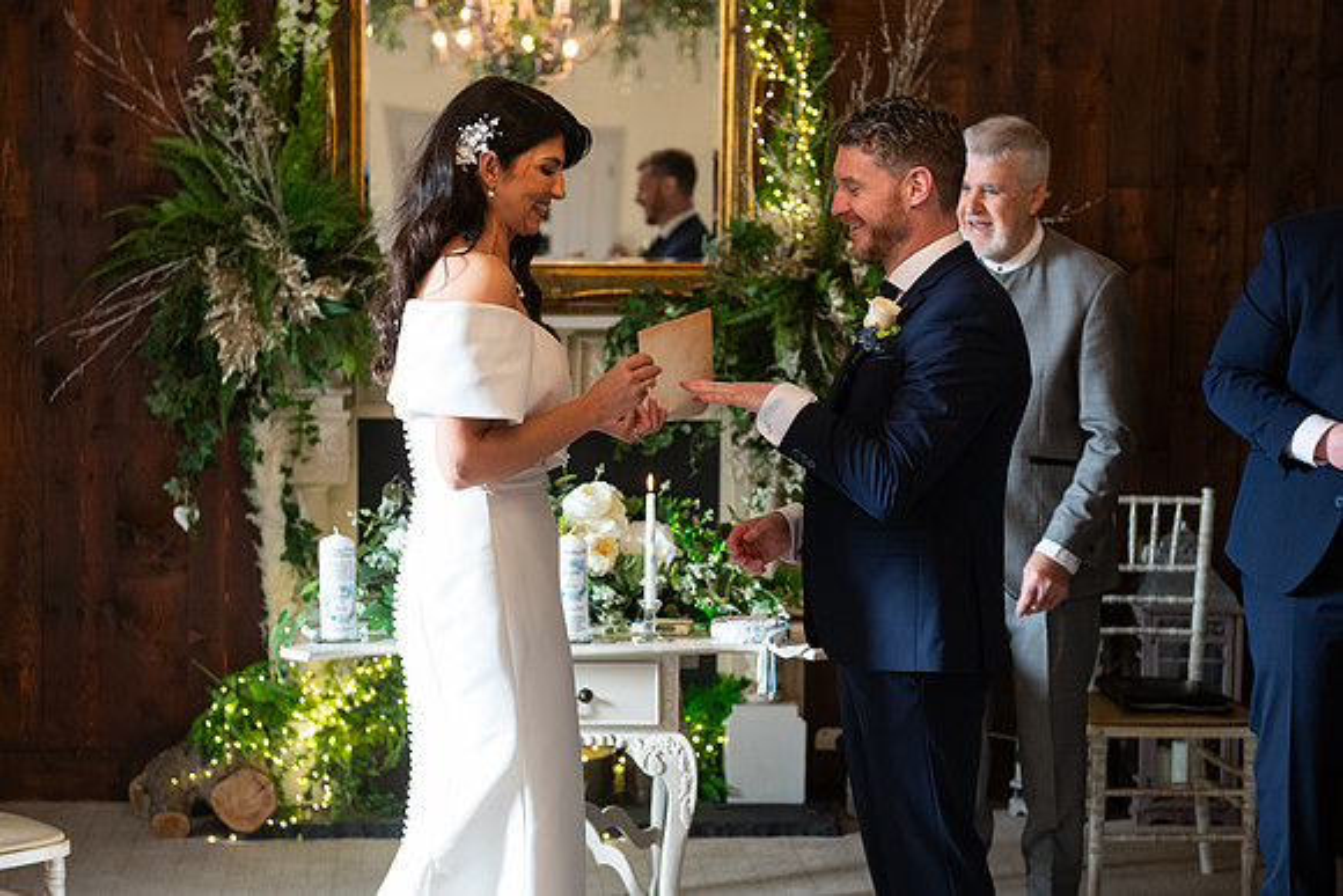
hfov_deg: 27.2
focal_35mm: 74
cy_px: 448
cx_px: 672
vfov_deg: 18.4
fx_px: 2771
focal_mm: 70
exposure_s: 1/160
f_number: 3.5
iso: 1000
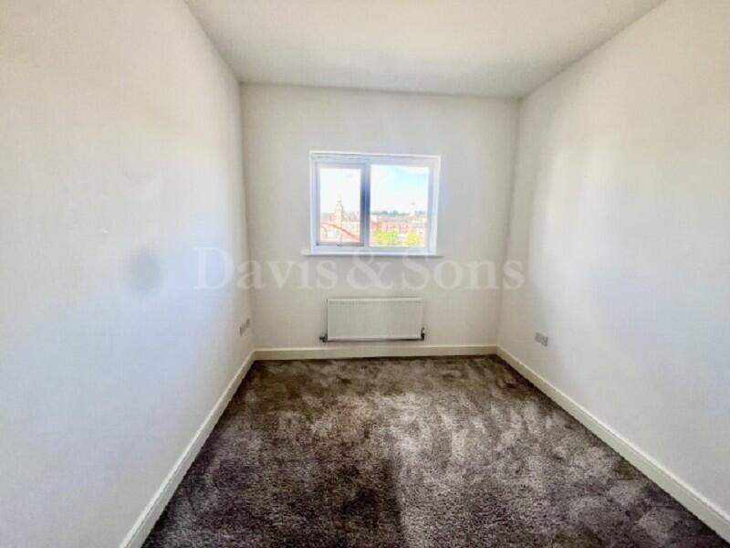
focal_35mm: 13
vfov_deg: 89.9
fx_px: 274
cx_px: 365
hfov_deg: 106.2
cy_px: 274
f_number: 1.8
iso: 32
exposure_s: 1/105
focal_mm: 1.57
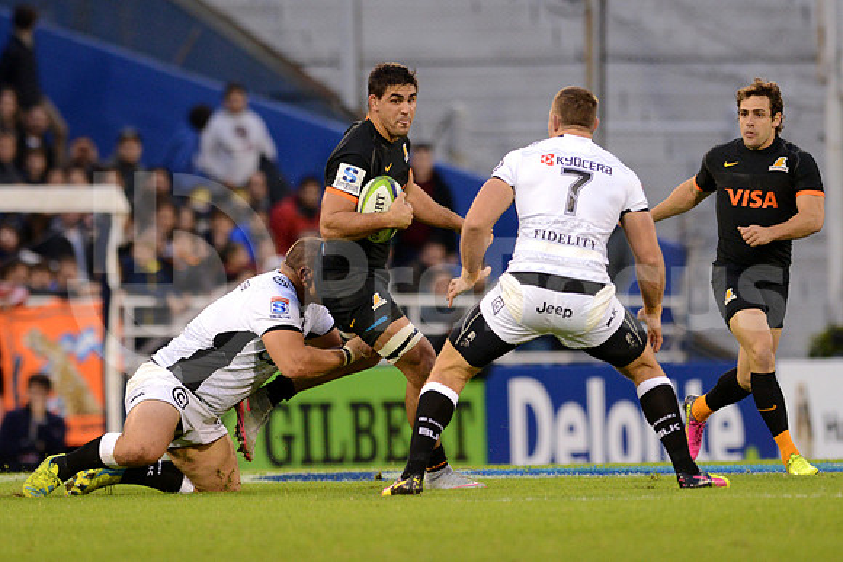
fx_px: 9837
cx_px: 422
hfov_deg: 4.9
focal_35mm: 420
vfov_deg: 3.3
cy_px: 281
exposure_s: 1/640
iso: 3200
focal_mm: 420
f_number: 4
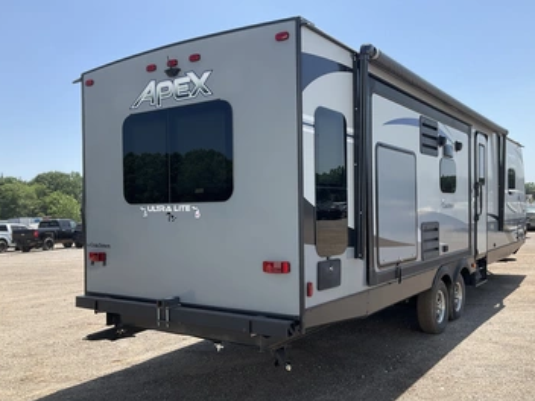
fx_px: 510
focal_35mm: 33
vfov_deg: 42.9
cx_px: 293
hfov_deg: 55.3
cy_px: 216
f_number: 1.8
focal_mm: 3
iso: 25
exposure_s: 1/1144
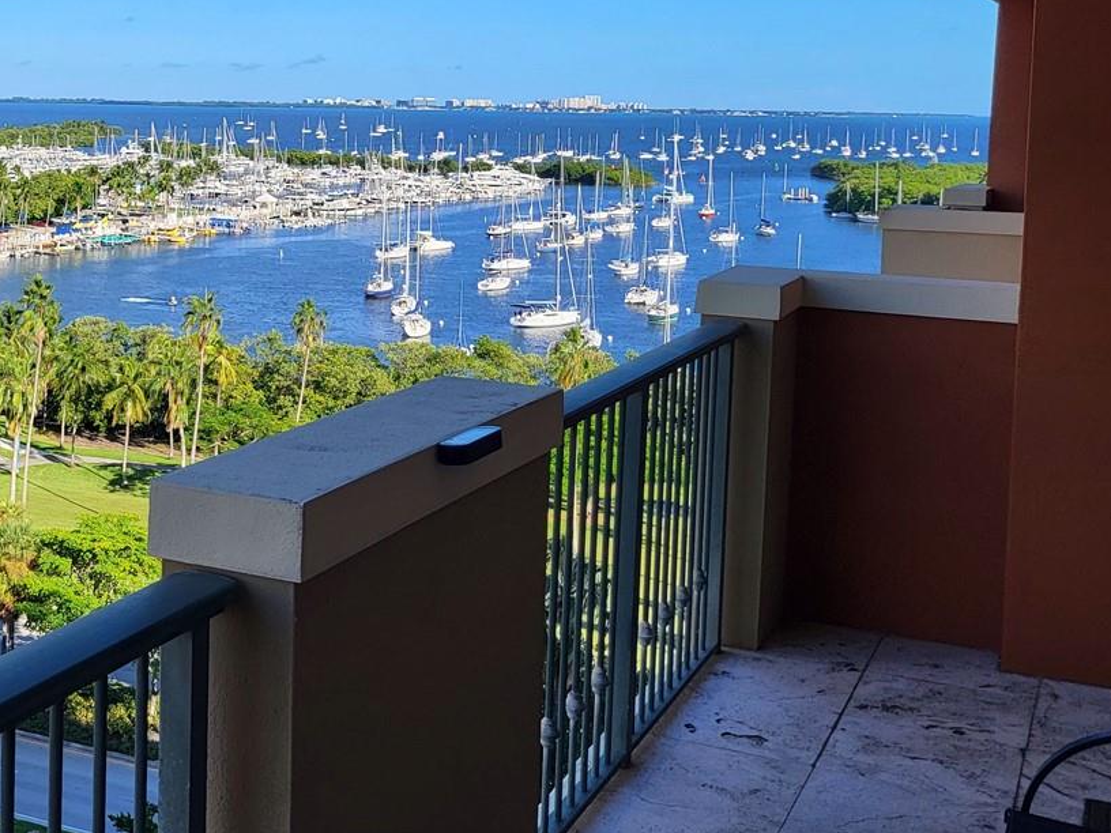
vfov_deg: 28.3
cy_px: 237
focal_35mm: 51
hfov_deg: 34.8
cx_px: 64
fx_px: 1637
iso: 40
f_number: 1.8
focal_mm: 5.4
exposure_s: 1/1709
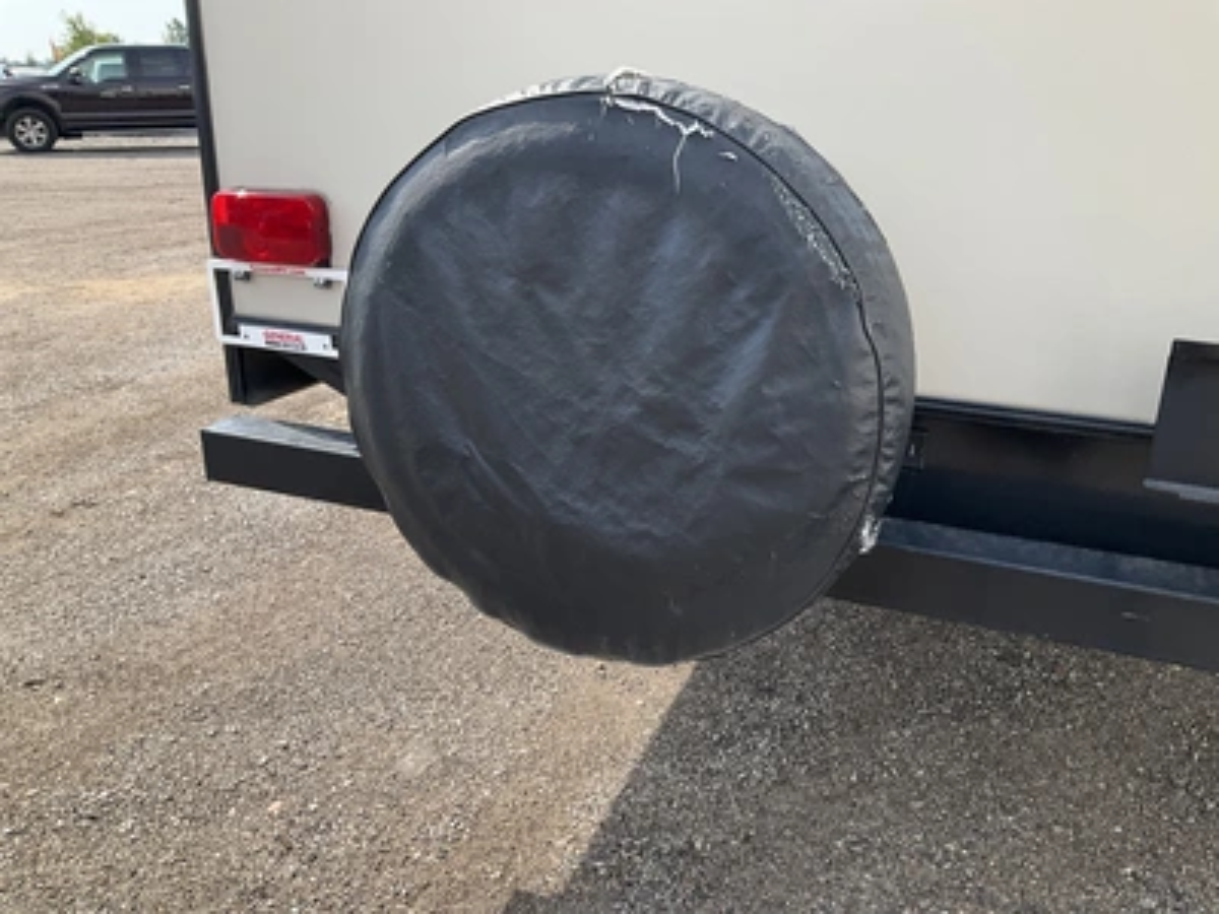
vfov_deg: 48.2
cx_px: 610
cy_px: 457
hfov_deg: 61.7
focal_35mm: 29
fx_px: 1021
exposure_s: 1/562
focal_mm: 3
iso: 25
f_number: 1.8
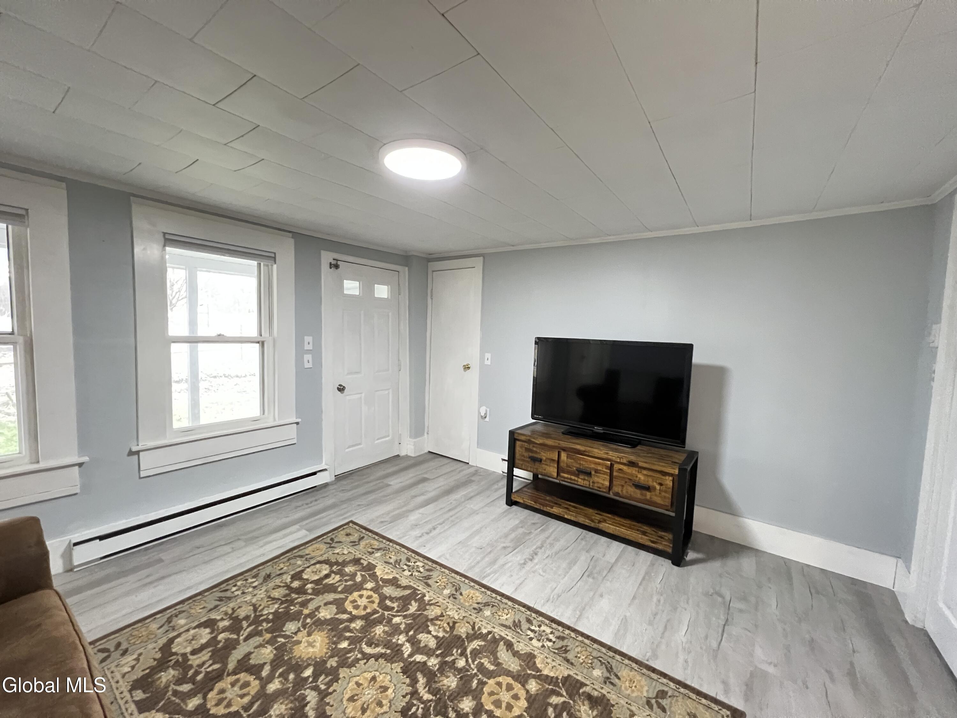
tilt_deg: -4.9
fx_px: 359
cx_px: 478
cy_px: 359
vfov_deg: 89.9
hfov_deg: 106.2
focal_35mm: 13
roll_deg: -2.5
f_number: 1.8
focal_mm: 1.57
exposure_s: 1/60
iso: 800
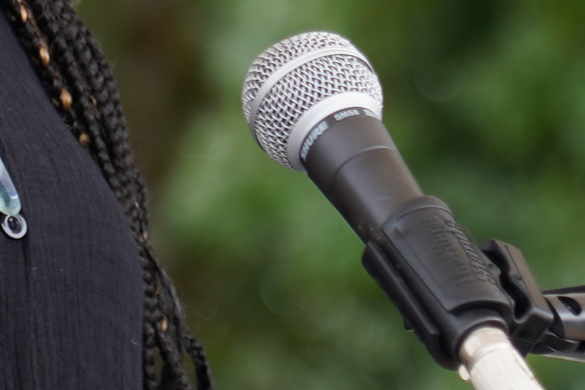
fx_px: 11421
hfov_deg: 2.9
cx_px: 219
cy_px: -538
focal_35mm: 703
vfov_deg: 1.9
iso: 125
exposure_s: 1/160
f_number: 4
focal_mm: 105
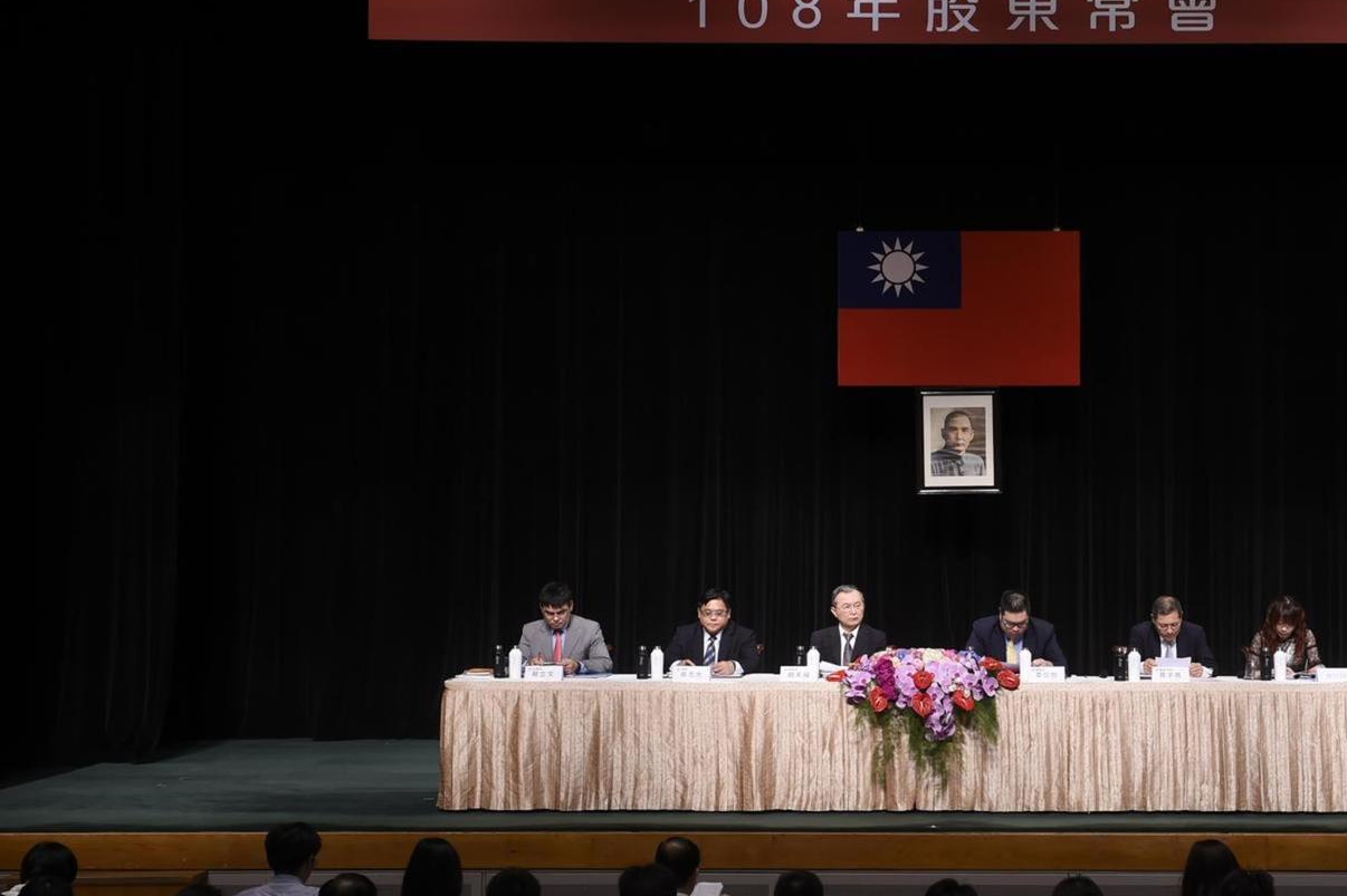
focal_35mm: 63
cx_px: 974
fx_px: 2356
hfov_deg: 31.5
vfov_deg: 21.5
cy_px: 496
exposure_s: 1/250
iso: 1000
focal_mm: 38
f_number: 4.5
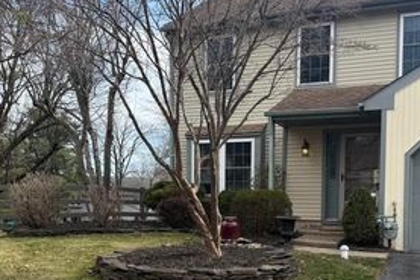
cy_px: 220
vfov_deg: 29.3
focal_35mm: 45
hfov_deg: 43.6
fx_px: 525
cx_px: 226
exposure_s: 1/1869
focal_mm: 6.76
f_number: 1.78
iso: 80
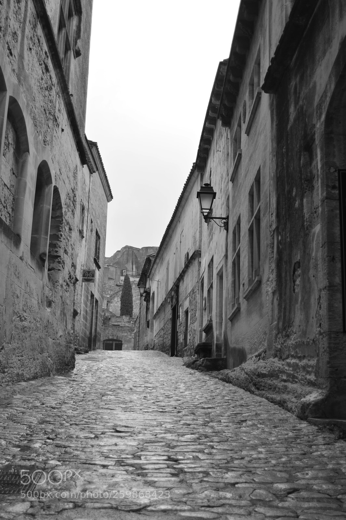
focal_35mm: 46
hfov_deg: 28.9
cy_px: 260
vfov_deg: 42.4
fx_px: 671
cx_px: 173
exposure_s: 1/320
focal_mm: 31
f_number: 4.2
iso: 100
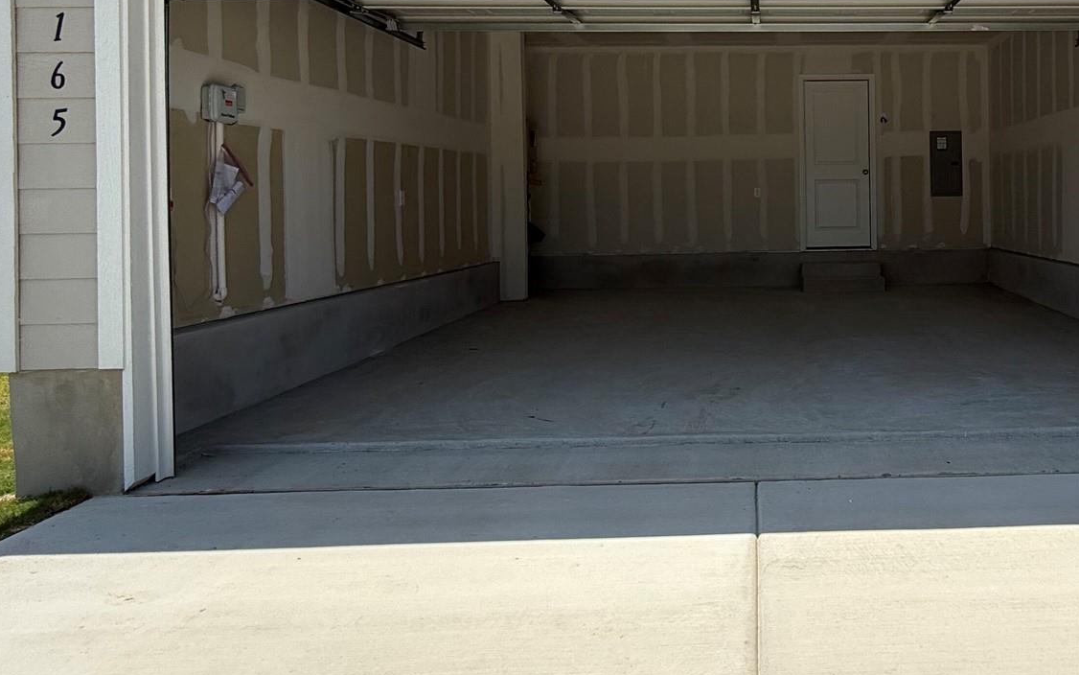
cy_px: 203
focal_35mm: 27
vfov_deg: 45.1
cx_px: 792
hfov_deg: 64.8
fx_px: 794
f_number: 2.2
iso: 50
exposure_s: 1/2024
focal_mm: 2.22
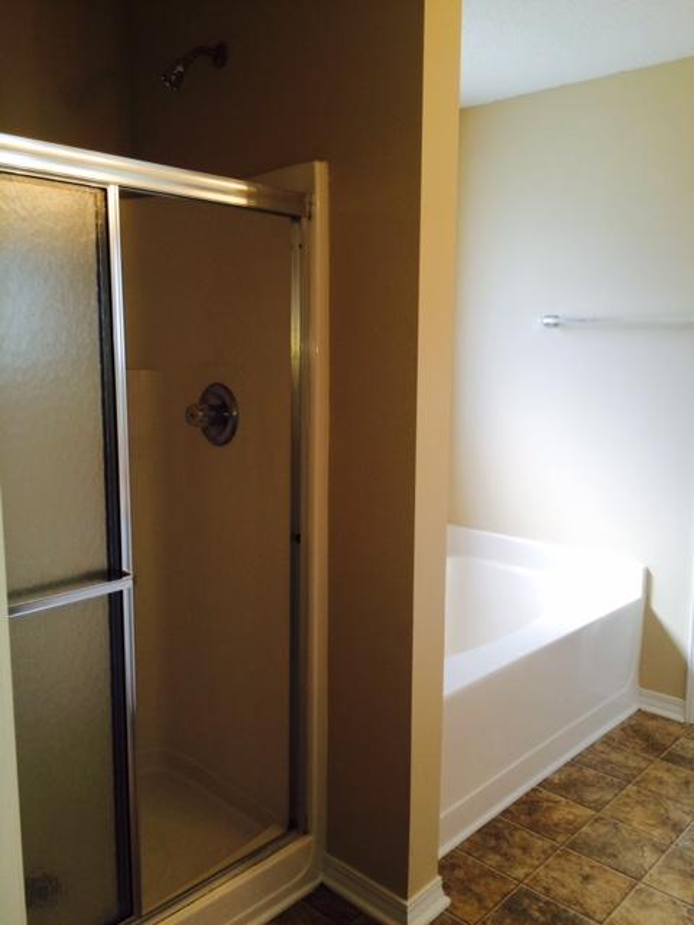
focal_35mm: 29
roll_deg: +0.6
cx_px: 347
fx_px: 775
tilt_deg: -10.9
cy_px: 462
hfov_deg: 48.2
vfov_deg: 61.7
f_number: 2.2
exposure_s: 1/60
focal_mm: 4.15
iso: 40
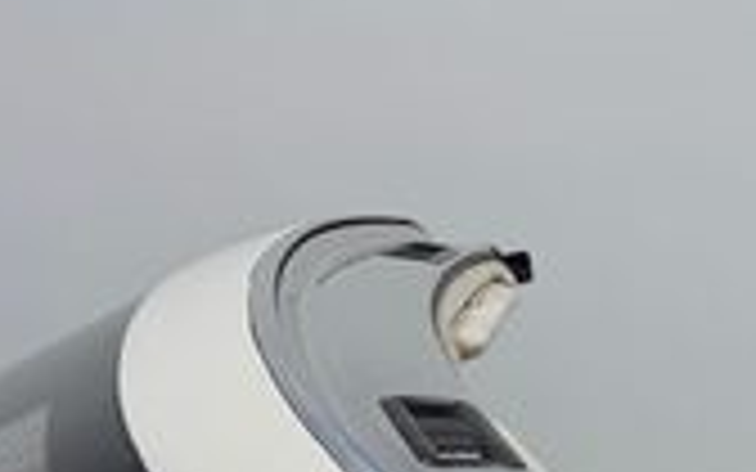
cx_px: 1174
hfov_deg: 18.6
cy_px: 1007
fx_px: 1999
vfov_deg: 11.8
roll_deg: -0.9
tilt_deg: -26.8
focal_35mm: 97
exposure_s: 1/497
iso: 80
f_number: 1.78
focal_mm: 6.76
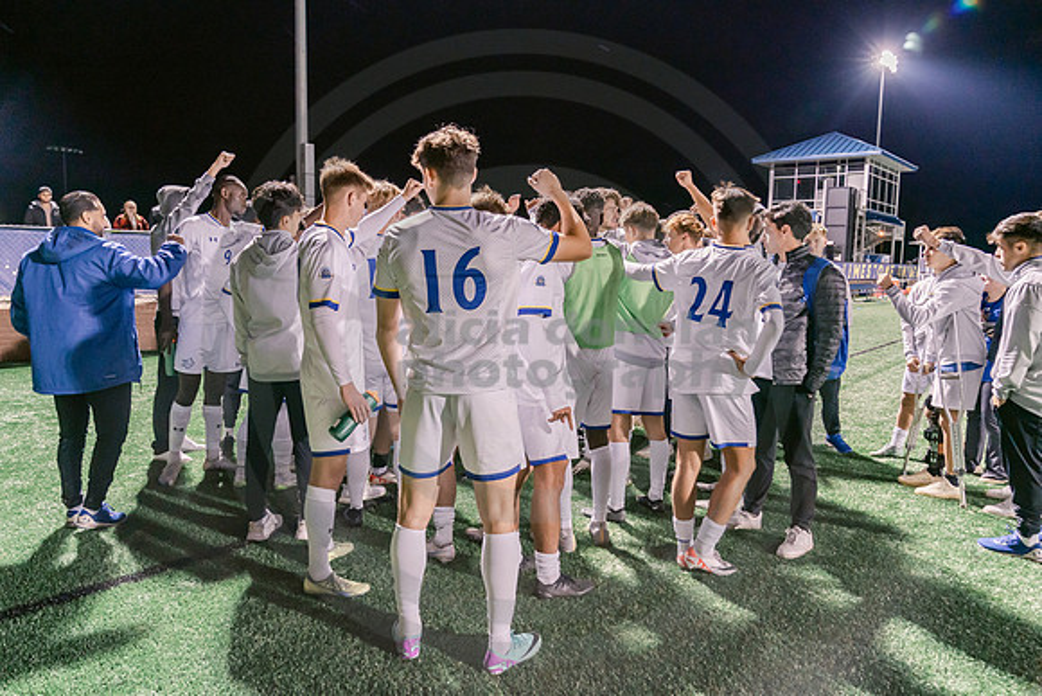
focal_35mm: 24
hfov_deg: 73.7
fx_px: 695
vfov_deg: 53.2
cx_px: 521
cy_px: 348
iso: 2500
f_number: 4.5
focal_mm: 24
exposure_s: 1/80
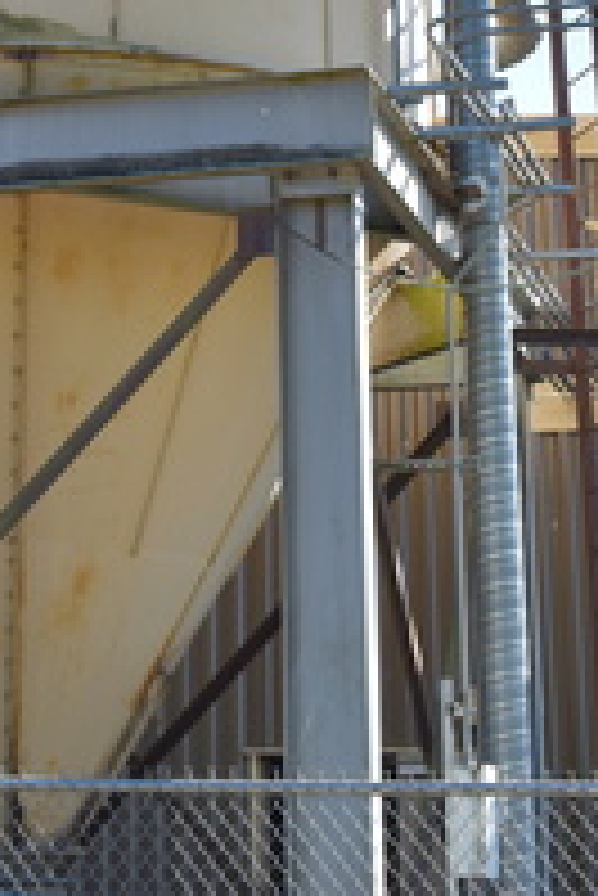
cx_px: 106
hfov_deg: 13.9
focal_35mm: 98
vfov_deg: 19.6
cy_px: -176
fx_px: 2437
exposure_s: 1/250
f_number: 8
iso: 140
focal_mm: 26
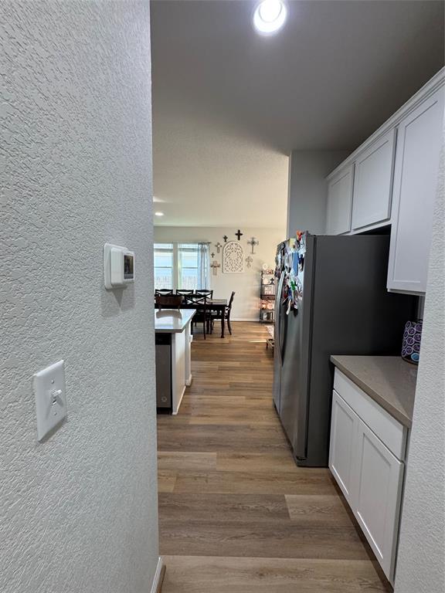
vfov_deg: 102.1
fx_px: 240
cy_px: 296
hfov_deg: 85.7
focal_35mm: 14
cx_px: 222
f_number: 2.2
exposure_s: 1/120
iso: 250
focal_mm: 2.22
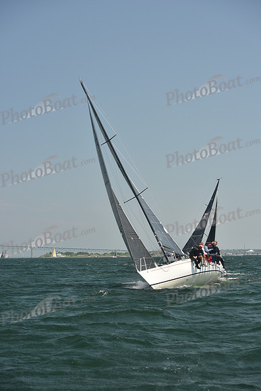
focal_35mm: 70
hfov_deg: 19.5
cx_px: 130
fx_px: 761
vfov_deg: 28.8
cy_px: 196
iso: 250
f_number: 5.6
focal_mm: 70
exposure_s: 1/640
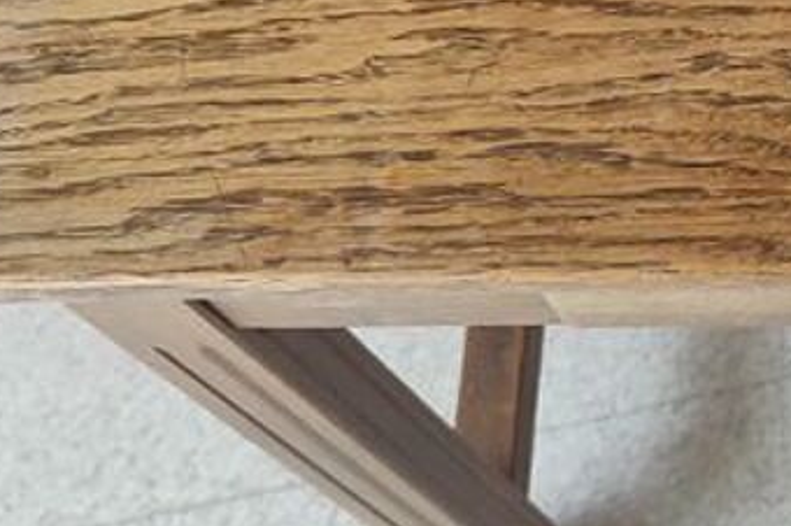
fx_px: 2151
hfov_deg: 19.1
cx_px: 1054
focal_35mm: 98
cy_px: 34
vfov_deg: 13.8
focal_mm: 5.89
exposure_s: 1/50
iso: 182
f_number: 1.89
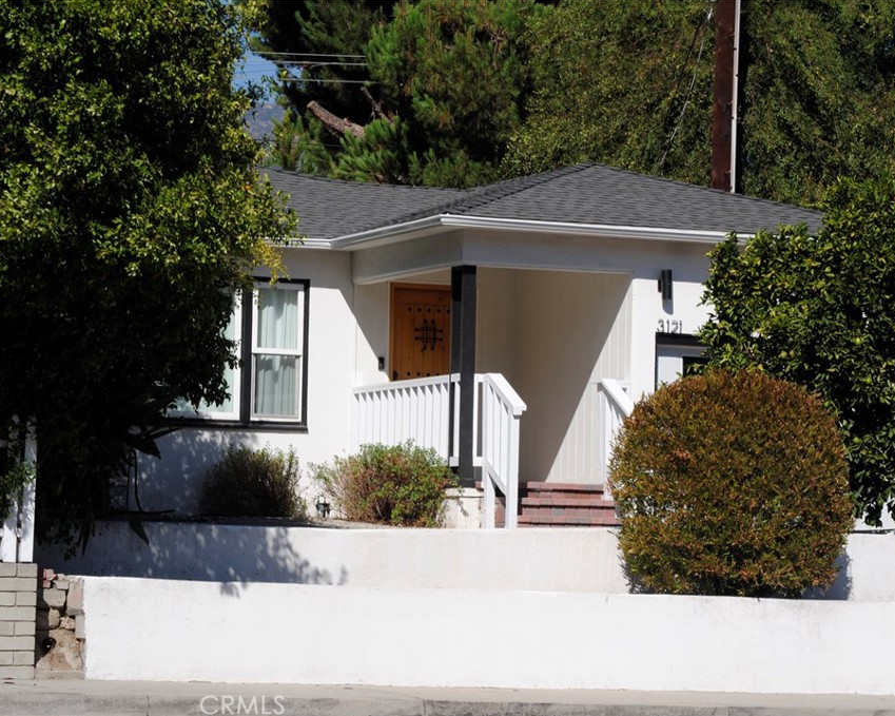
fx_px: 3152
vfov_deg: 13.0
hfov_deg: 16.2
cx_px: 498
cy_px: 359
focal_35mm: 119
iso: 100
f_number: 13
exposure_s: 1/200
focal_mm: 70
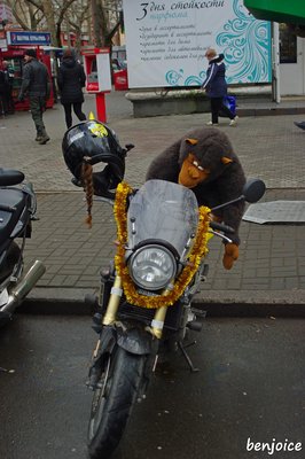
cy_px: 230
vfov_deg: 38.9
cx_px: 152
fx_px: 649
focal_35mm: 51
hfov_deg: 26.4
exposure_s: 1/90
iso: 100
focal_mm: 34
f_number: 4
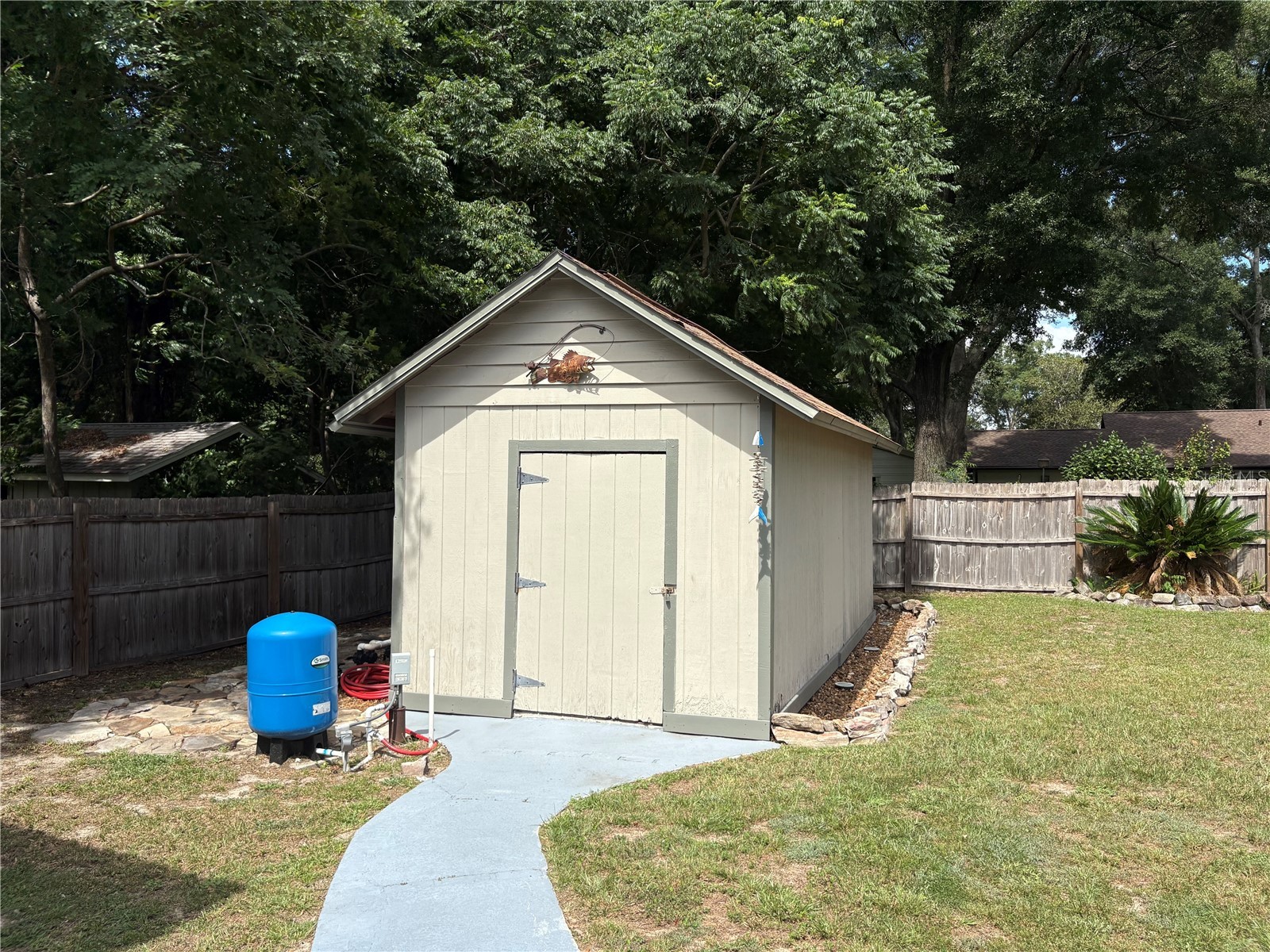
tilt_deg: +0.4
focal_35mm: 26
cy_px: 476
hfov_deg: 67.3
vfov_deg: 53.1
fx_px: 954
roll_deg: -0.2
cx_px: 635
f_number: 1.6
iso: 50
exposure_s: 1/3125
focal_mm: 5.96
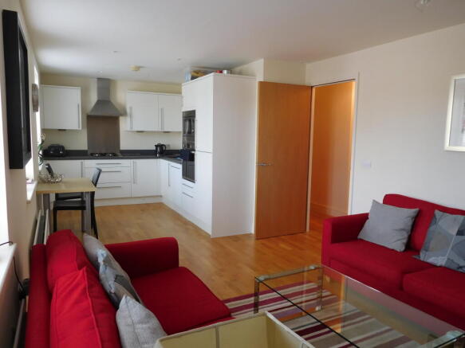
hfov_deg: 69.4
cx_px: 232
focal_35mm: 25
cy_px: 174
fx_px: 336
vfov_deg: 54.9
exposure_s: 1/30
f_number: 3.4
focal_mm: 4.5
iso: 160
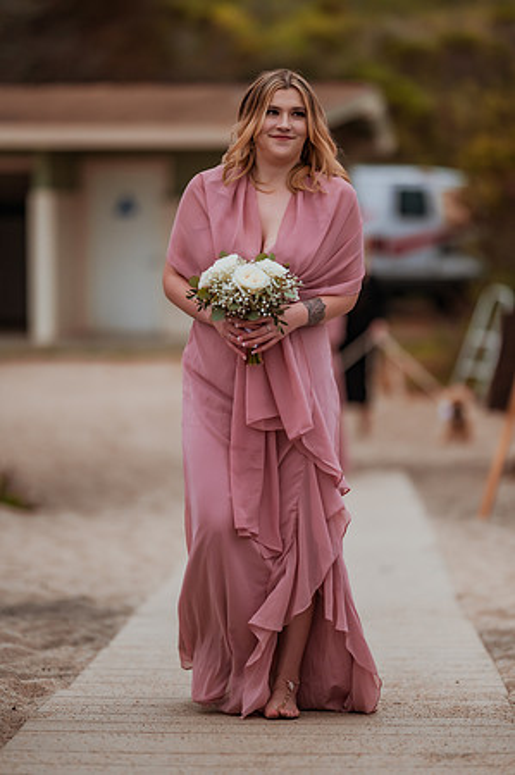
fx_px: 2903
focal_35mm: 135
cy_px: 388
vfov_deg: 15.2
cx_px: 258
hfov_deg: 10.1
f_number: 1.8
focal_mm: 135
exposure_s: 1/3200
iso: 500
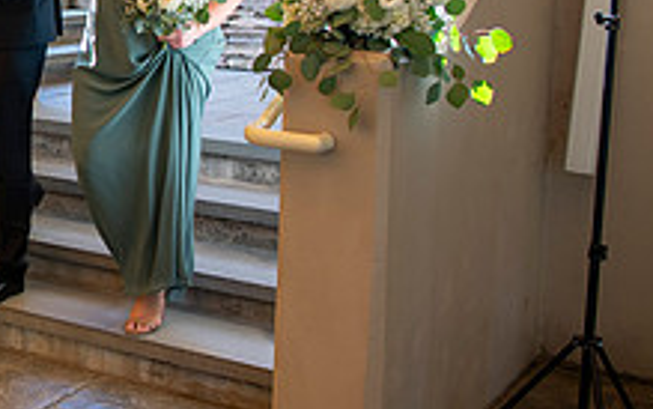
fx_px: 1317
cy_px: 57
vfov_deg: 17.4
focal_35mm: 74
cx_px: -131
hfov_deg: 25.1
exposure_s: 1/100
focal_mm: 27
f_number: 4
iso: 200
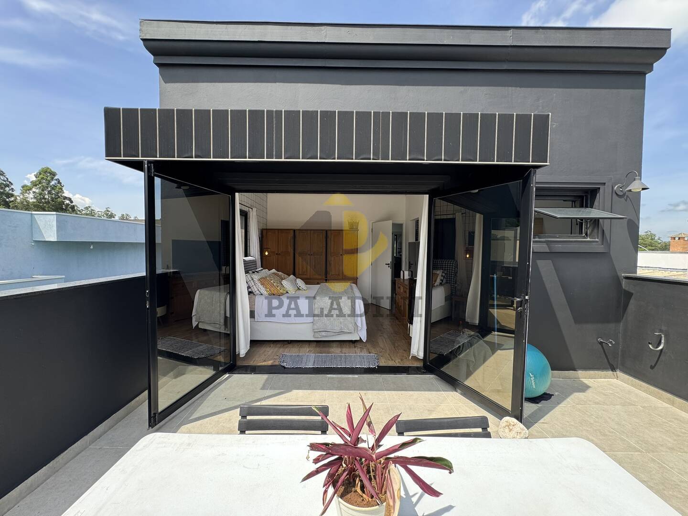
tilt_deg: -1.9
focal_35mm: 14
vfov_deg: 85.7
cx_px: 344
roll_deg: -0.5
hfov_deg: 102.1
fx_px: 278
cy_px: 258
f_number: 2.2
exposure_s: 1/356
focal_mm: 2.22
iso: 40
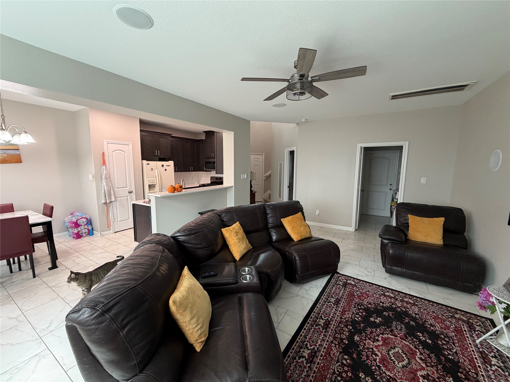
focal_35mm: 14
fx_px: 206
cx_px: 255
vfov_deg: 85.7
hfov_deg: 102.1
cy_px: 191
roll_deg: +0.0
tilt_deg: -6.9
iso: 250
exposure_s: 1/60
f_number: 2.2
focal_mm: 2.22
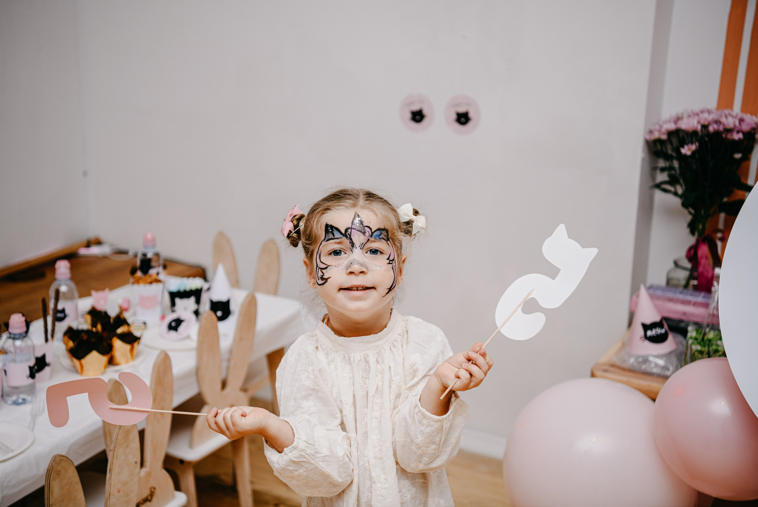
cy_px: 243
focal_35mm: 54
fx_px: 1145
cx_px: 362
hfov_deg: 36.6
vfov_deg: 25.0
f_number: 3.2
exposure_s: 1/160
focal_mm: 52
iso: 125
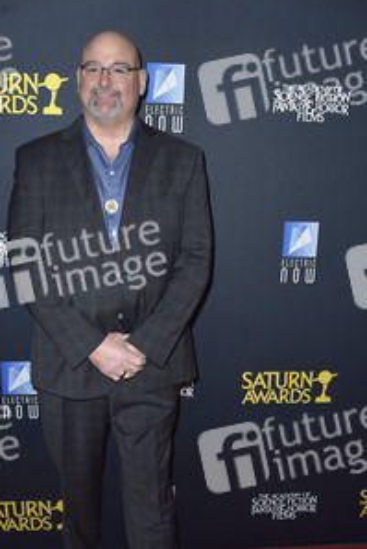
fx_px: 657
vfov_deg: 44.9
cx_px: 126
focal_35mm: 43
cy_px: 357
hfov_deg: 31.0
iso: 250
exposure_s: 1/250
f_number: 6.3
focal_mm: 32
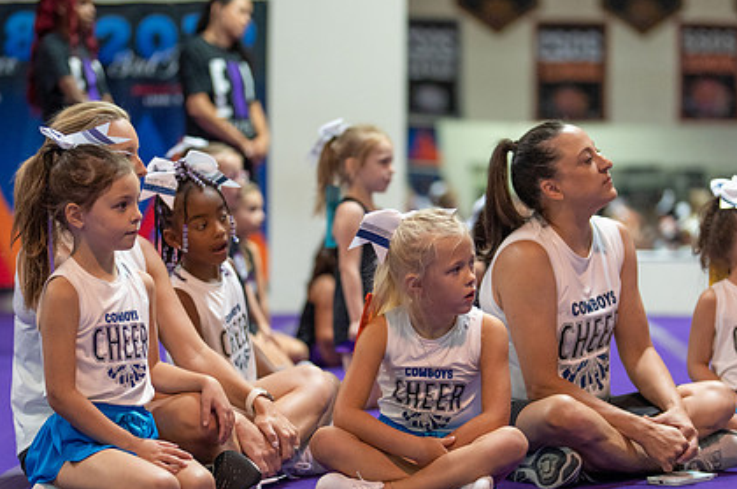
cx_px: 421
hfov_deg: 20.6
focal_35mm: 99
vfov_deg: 13.8
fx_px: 2024
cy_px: 309
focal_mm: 50
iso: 1250
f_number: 1.2
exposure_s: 1/1000
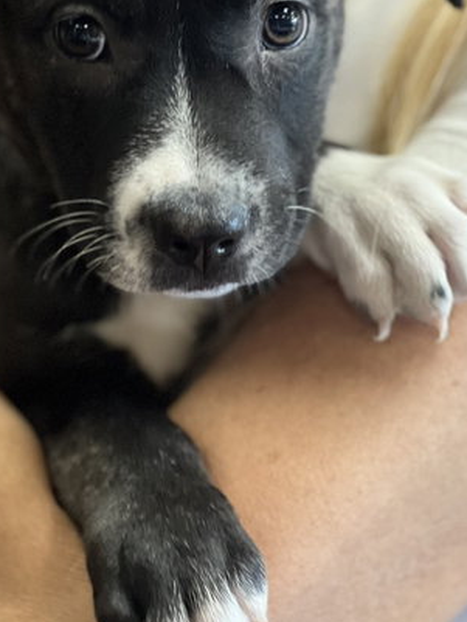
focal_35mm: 128
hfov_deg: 11.6
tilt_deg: -4.2
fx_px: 2301
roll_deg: +0.1
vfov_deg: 15.3
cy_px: 154
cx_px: 172
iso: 320
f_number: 2.8
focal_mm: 9
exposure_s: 1/24
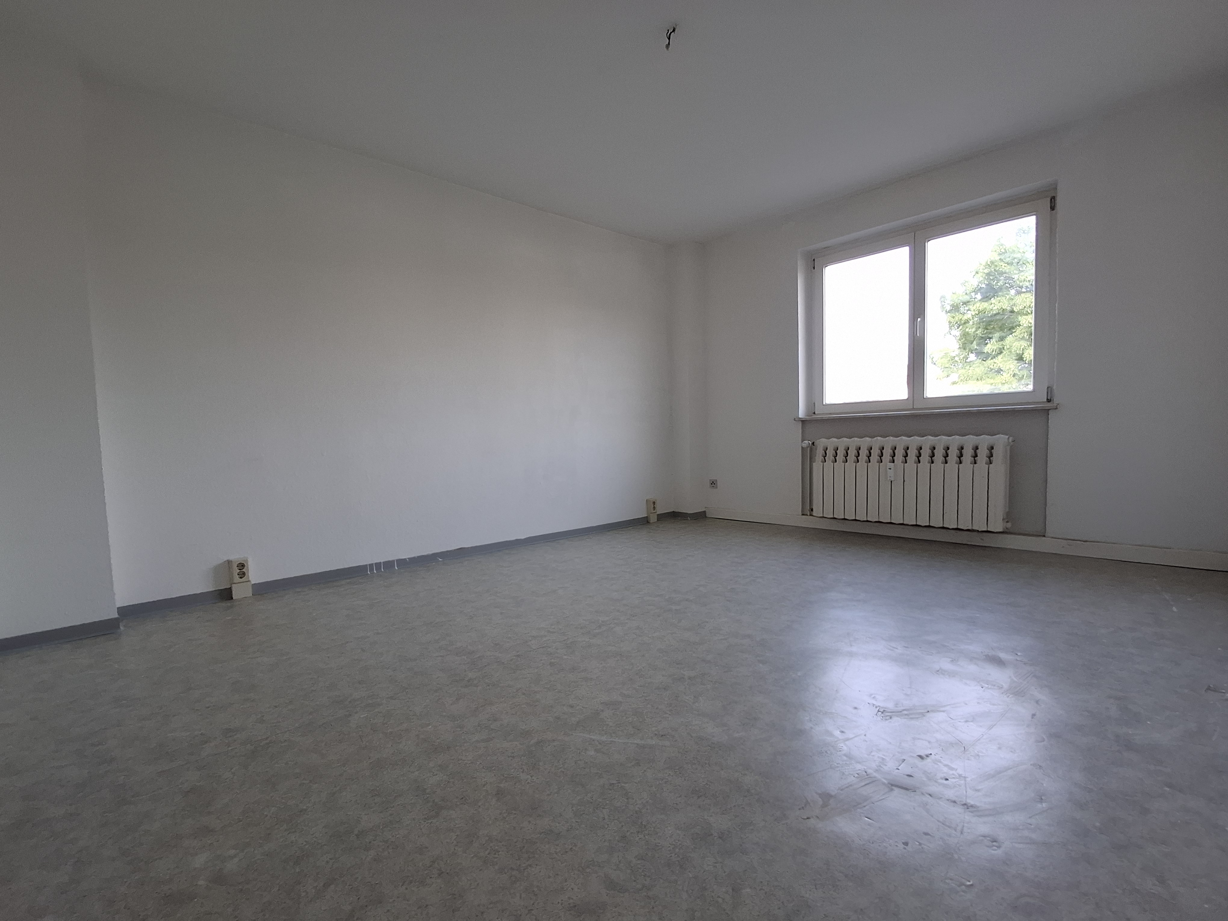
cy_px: 460
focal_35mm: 16
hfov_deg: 94.5
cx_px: 614
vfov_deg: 78.1
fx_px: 568
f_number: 2.2
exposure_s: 1/120
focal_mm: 1.64
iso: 50
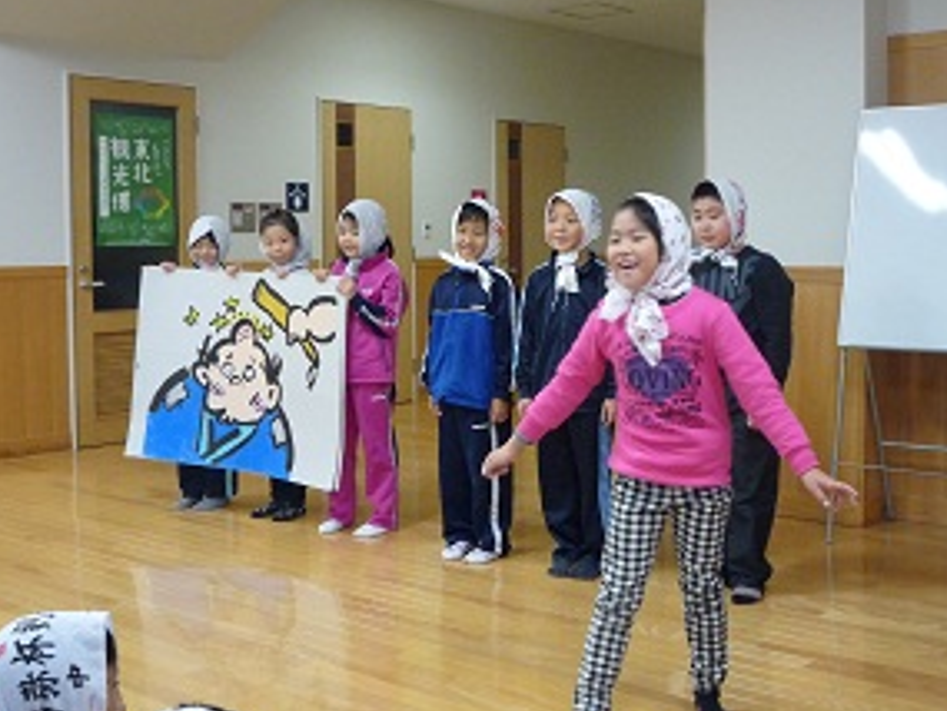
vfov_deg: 29.1
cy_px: 309
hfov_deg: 38.1
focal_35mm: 50
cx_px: 520
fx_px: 1368
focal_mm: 6.8
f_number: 4
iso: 400
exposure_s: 1/30
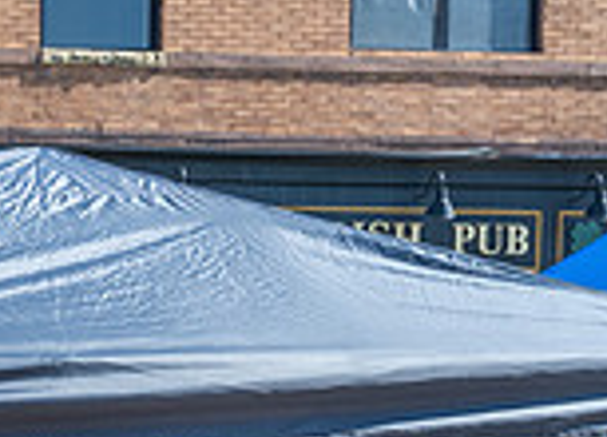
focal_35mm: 114
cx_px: -404
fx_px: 1970
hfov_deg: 15.6
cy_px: 607
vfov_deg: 12.2
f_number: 8
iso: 200
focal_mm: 24
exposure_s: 1/200
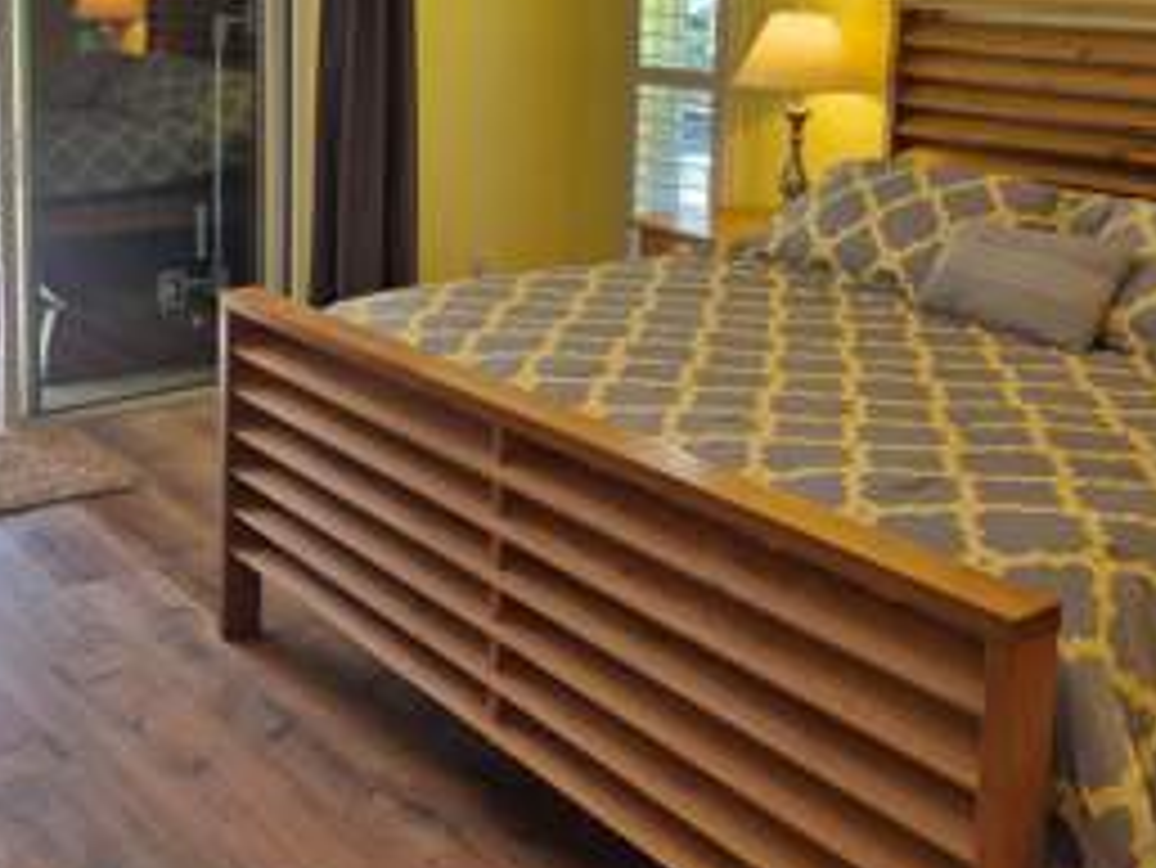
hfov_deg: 43.8
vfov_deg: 32.6
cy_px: 157
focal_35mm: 43
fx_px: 1437
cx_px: 553
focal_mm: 5.4
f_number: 1.8
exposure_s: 1/120
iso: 40
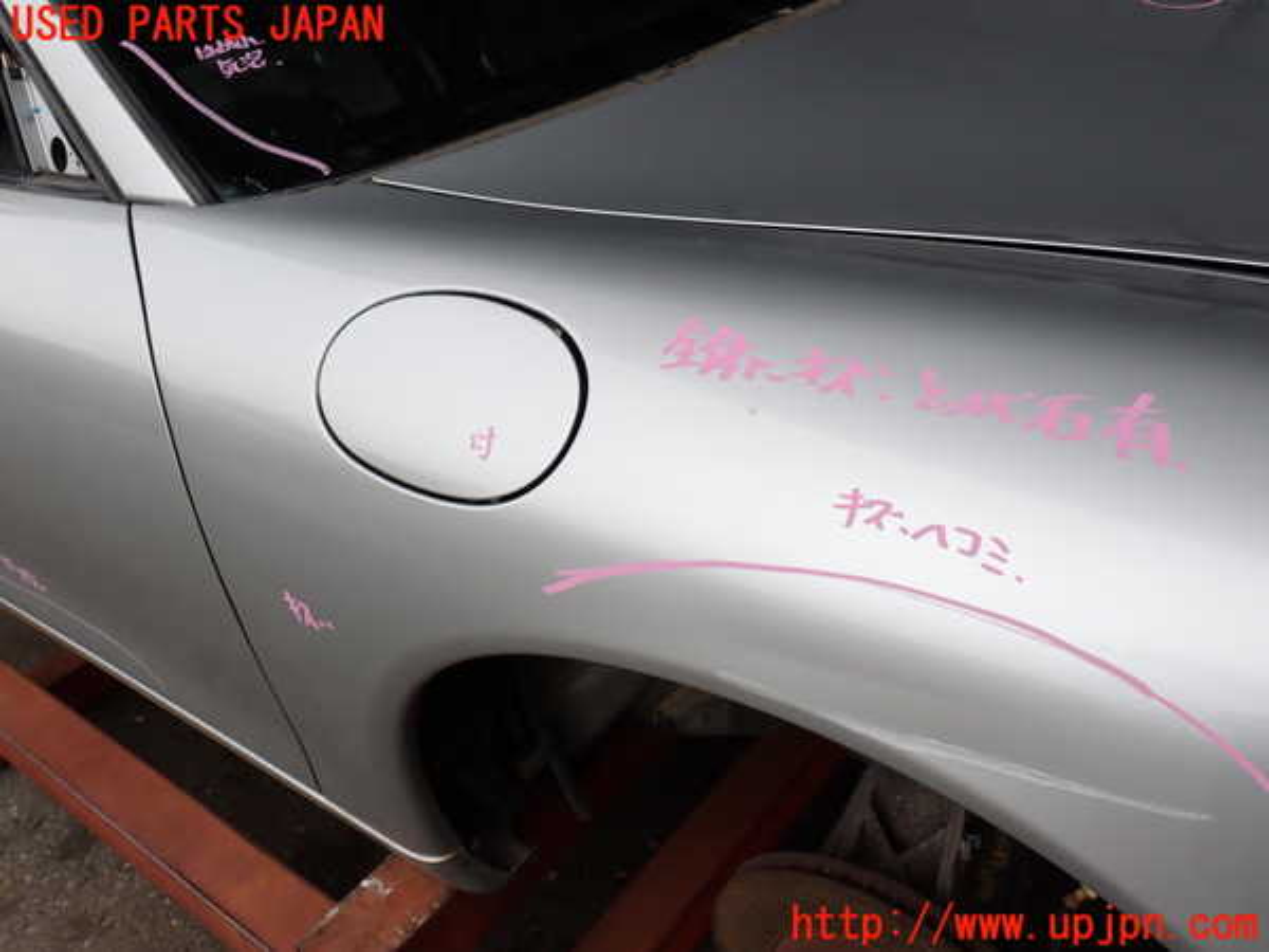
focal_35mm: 30
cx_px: 634
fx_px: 1100
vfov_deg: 46.8
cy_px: 476
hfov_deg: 60.0
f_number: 3.2
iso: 100
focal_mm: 5.4
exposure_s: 1/400
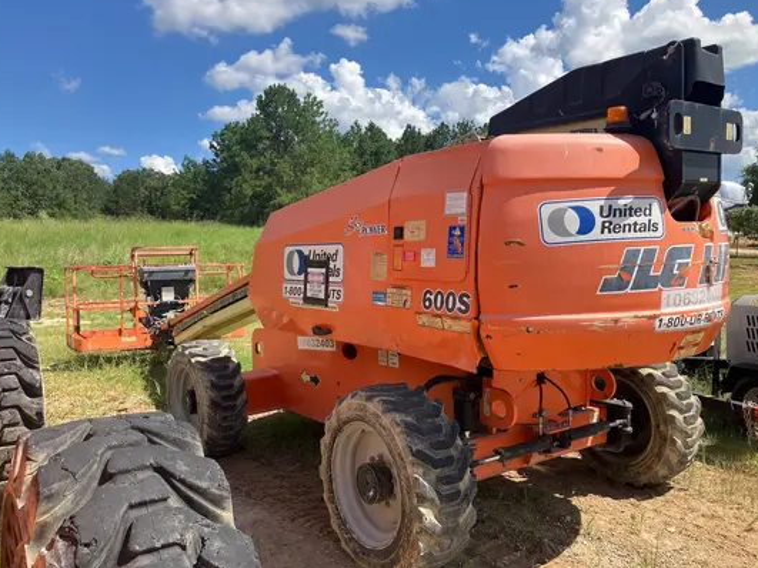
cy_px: 275
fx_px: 635
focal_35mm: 29
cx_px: 371
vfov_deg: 48.2
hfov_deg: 61.7
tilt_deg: -0.5
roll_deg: +0.9
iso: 32
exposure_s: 1/1621
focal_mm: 3.99
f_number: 1.8
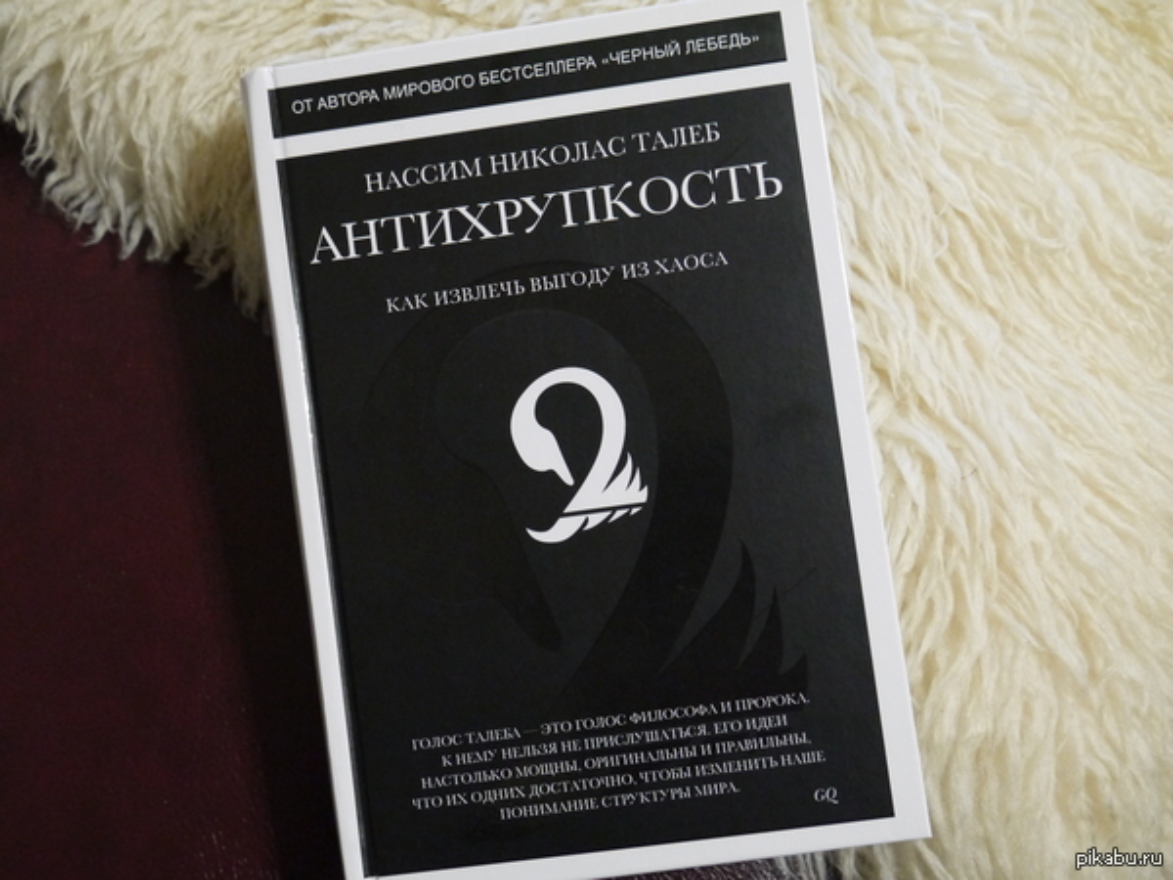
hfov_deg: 46.8
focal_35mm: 40
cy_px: 440
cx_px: 586
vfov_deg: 36.0
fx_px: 1355
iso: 1600
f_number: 5.3
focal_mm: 20
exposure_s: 1/15
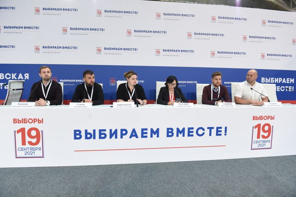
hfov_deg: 73.8
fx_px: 197
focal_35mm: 24
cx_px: 148
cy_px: 98
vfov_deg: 53.1
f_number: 5
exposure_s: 1/400
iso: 11400
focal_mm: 24
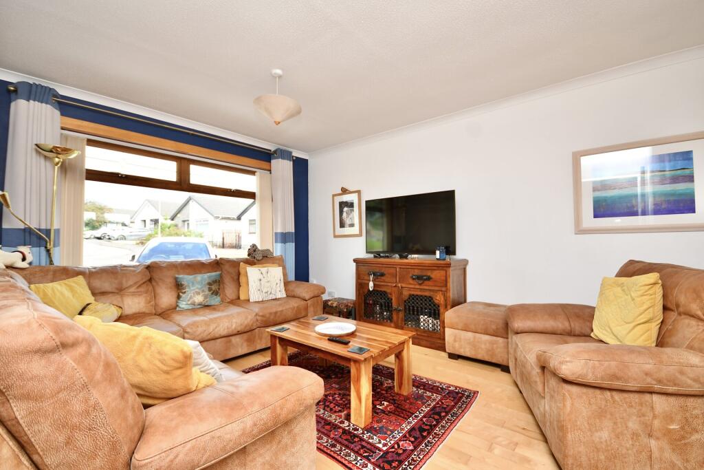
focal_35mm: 15
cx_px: 352
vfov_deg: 77.3
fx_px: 293
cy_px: 235
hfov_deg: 100.4
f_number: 4.5
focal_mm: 10
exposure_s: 1/80
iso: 200
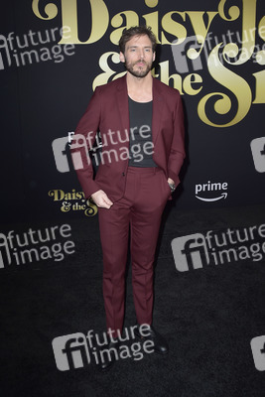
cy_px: 198
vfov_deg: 55.8
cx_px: 132
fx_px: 375
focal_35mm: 34
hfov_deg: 38.9
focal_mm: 34
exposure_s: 1/250
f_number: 6.3
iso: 400
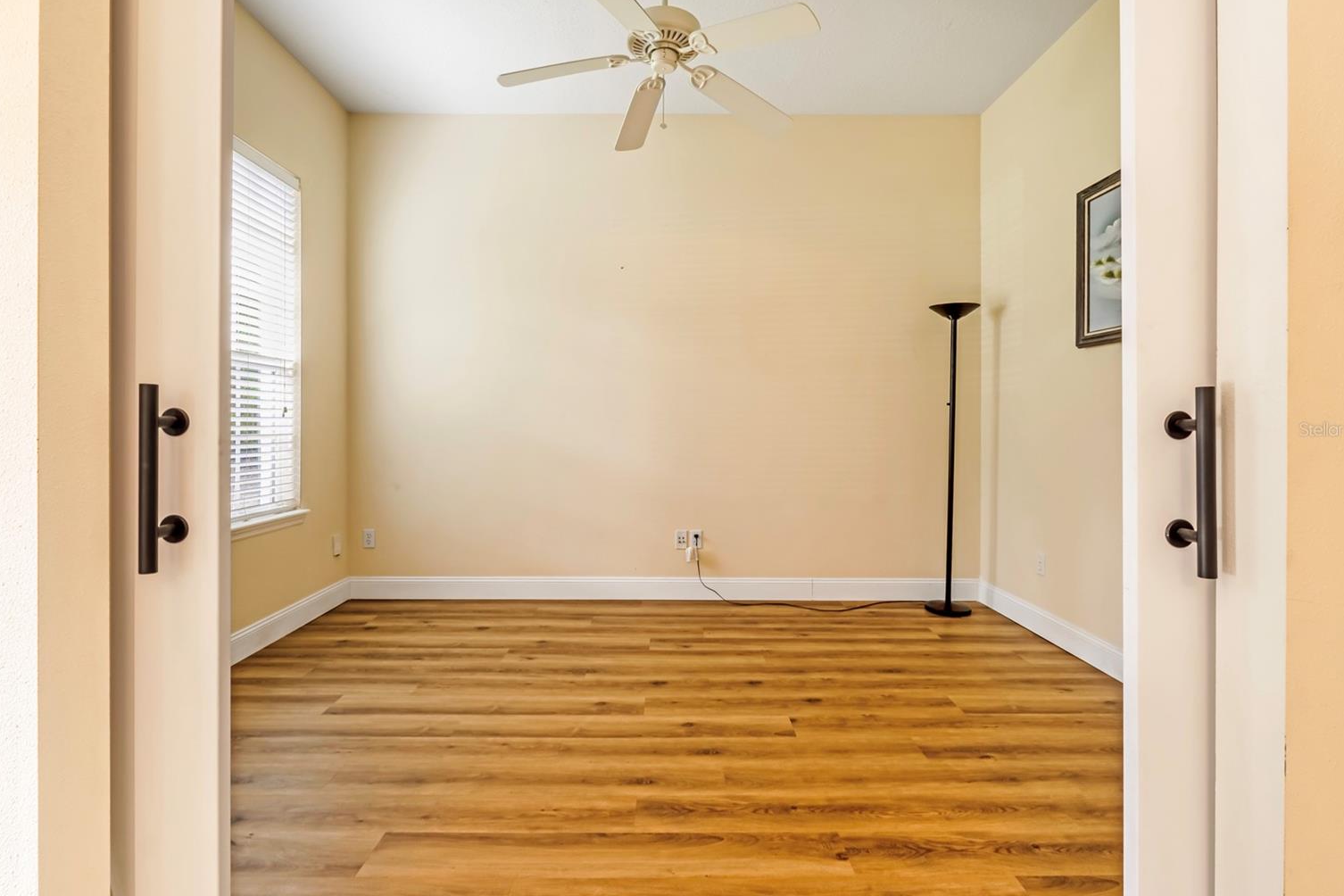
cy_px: 429
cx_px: 665
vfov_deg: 68.8
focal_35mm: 18
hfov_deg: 91.5
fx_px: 654
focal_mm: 11
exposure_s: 1/60
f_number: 9
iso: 250
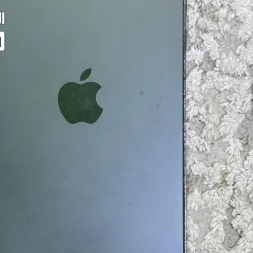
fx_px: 471
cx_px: 85
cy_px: 127
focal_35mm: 57
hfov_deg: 29.8
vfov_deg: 30.0
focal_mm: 6.76
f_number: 1.78
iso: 160
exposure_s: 1/50
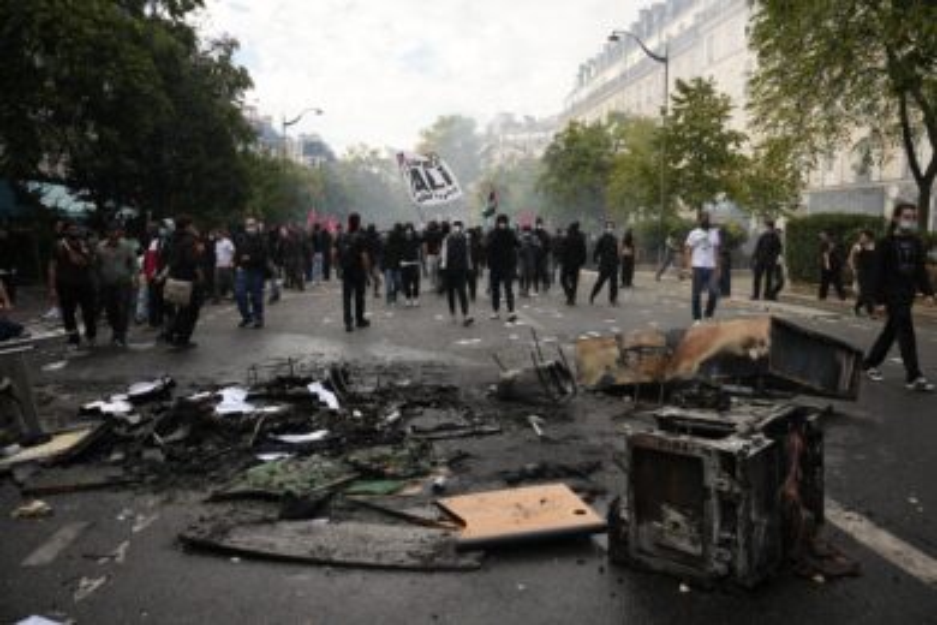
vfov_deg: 43.6
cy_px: 312
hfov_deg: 61.9
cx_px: 468
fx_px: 781
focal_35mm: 30
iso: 250
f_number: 3.5
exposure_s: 1/800
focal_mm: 30
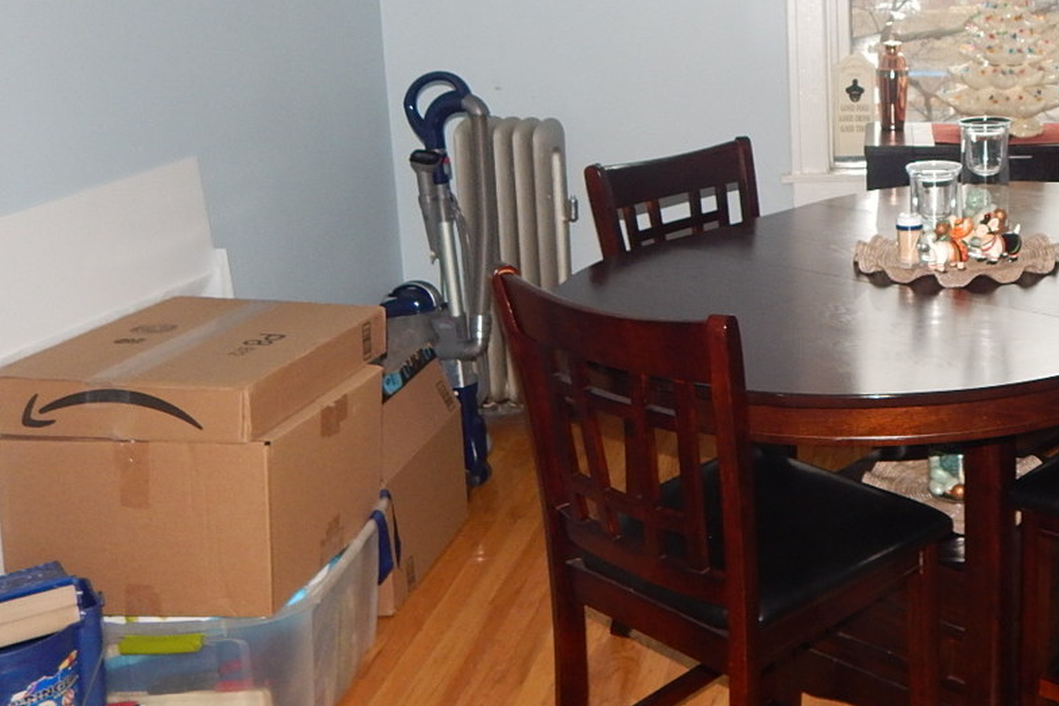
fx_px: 1235
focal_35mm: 42
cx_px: 907
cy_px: 181
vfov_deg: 31.3
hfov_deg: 43.3
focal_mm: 4
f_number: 3
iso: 200
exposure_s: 1/30
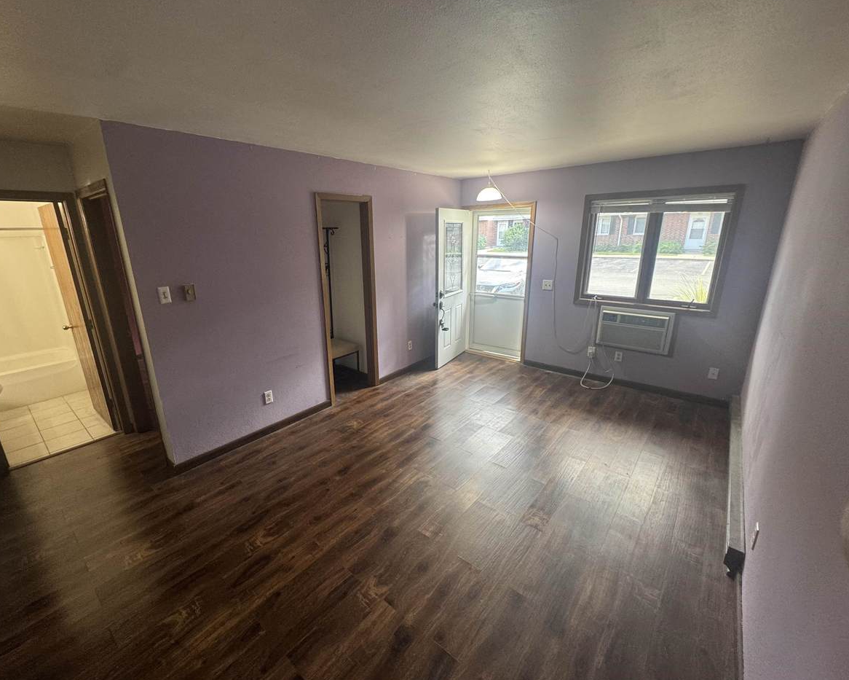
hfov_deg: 96.7
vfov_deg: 84.0
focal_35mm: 15
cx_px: 400
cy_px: 339
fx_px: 377
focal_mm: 2.22
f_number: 2.2
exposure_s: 1/60
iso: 160
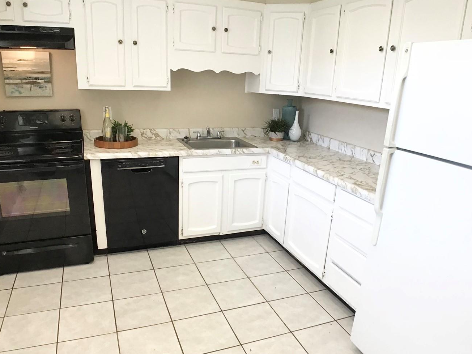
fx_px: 518
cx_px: 238
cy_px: 198
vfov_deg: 37.7
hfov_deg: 49.0
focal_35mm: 38
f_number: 2.4
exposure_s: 1/30
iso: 32
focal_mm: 3.3
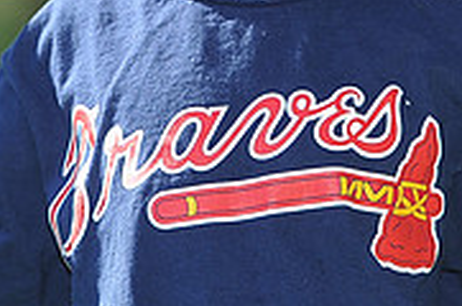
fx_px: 6777
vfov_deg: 2.6
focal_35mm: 529
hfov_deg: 3.9
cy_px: -112
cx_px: 265
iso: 200
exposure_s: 1/640
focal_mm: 165
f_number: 4.5
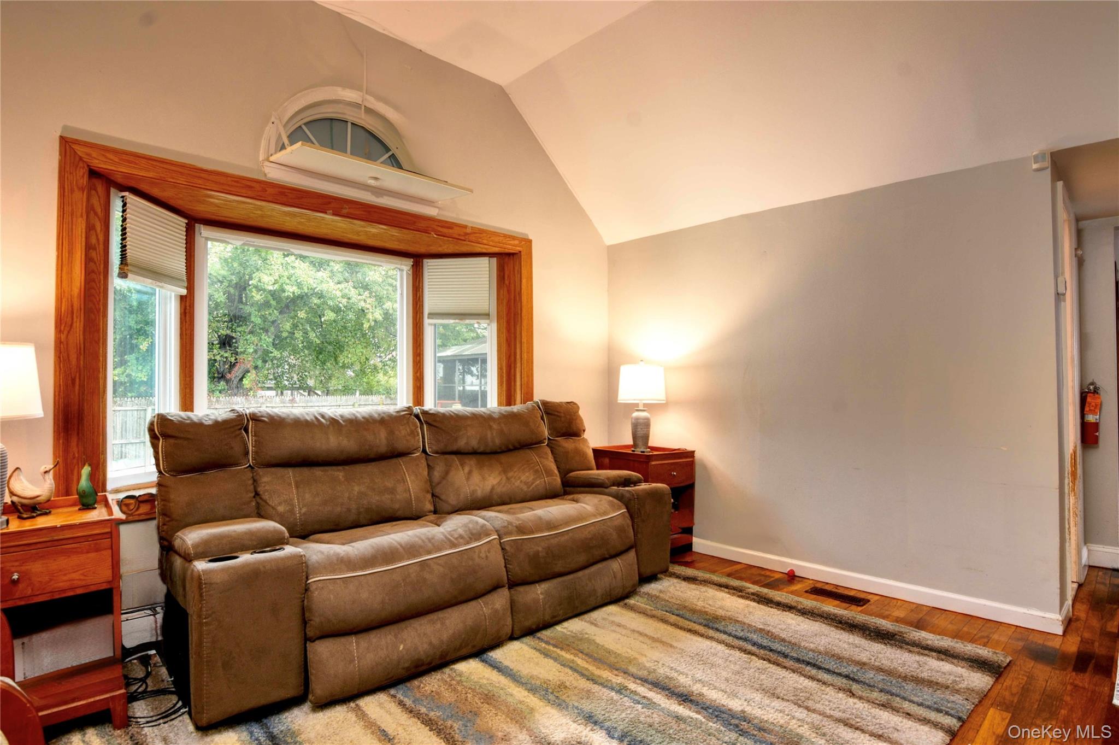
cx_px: 560
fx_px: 606
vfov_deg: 63.2
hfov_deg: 85.5
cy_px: 372
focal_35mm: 20
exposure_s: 1/3.33
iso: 320
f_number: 9
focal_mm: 13
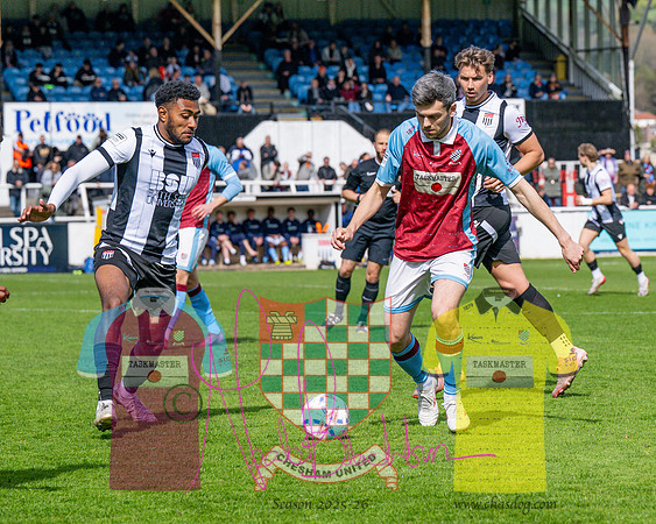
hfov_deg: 11.6
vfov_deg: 9.3
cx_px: 463
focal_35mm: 167
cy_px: 308
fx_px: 3237
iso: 200
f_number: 4
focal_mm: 84
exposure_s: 1/4000
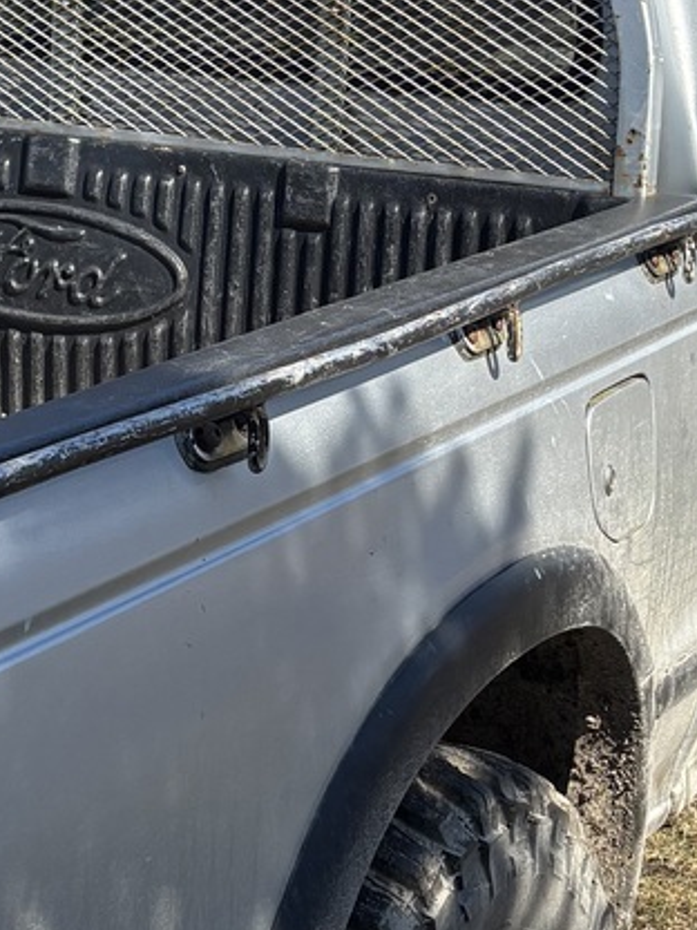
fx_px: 2685
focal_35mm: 100
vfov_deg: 19.6
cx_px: 277
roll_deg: -1.2
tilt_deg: -10.4
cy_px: 309
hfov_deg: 14.8
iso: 50
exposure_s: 1/2242
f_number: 1.6
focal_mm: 5.96
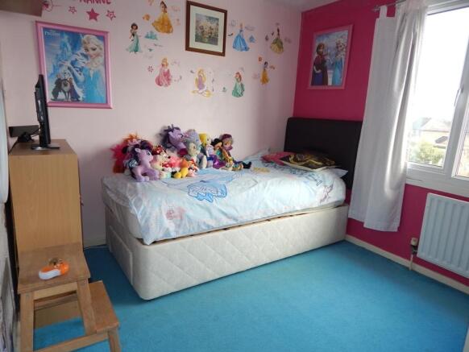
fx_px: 298
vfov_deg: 61.1
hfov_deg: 76.4
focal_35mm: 22
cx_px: 234
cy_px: 176
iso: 125
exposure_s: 1/80
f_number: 3
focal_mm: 4
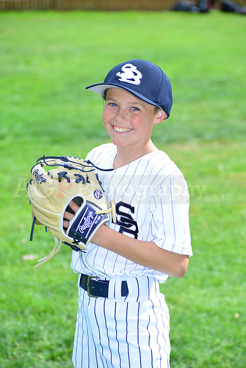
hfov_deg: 8.6
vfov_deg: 12.8
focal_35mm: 160
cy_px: 184
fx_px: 1639
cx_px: 123
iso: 200
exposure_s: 1/200
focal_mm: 160
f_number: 8
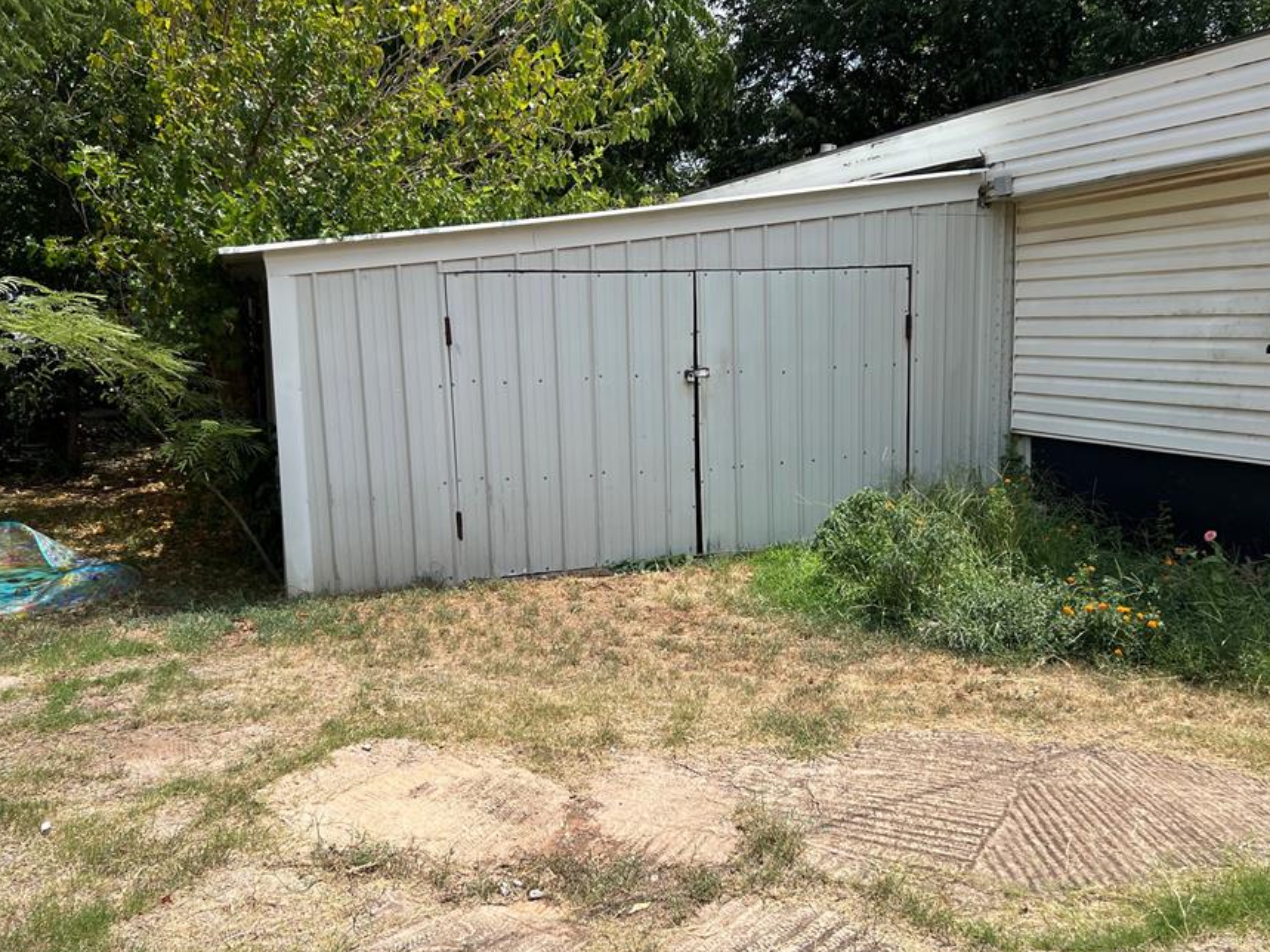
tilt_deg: -9.4
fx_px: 1137
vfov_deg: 45.4
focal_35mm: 31
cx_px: 673
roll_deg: +1.5
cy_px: 494
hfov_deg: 58.3
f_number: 1.5
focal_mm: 5.7
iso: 50
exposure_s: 1/4444
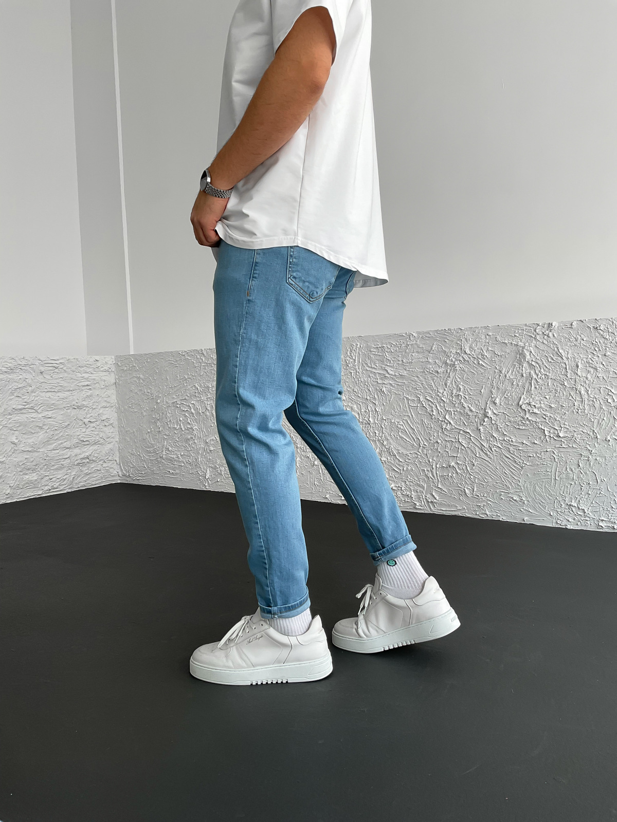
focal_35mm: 29
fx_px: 689
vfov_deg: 61.7
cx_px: 308
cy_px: 411
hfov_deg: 48.2
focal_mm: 3
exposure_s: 1/140
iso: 16
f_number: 1.8
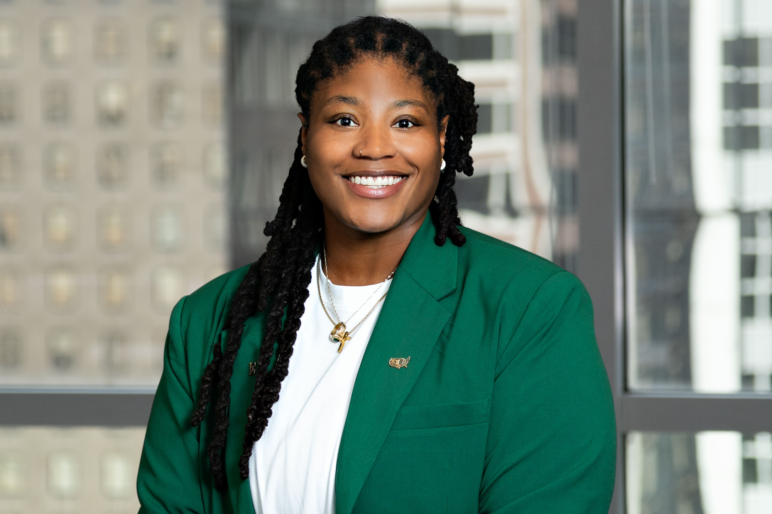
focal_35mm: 158
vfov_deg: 8.7
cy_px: 257
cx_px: 386
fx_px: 3388
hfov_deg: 13.0
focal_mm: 105
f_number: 4
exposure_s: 1/250
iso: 1600
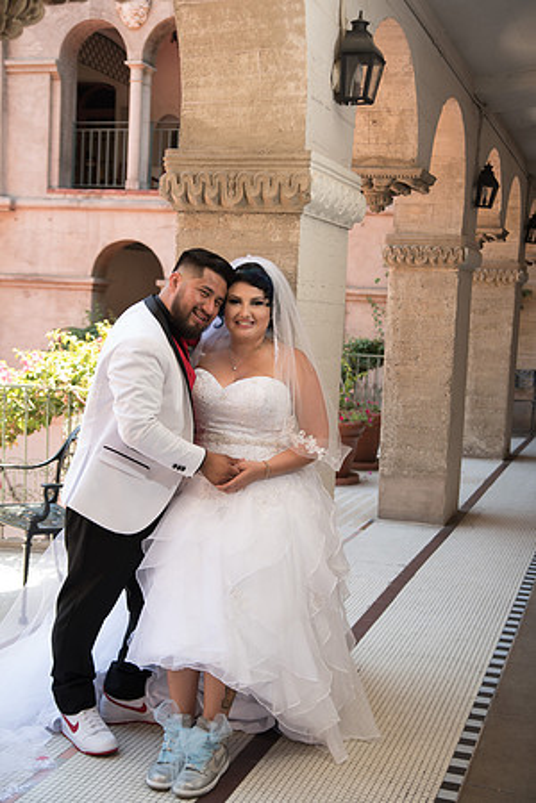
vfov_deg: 44.5
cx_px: 268
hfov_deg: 30.5
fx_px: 983
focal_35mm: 44
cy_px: 402
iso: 100
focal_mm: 44
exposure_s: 1/100
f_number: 3.5
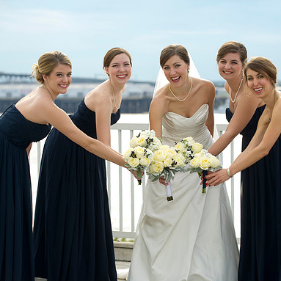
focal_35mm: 135
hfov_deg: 12.9
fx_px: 1240
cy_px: 140
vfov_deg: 12.9
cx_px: 156
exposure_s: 1/250
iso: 200
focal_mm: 105
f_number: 4
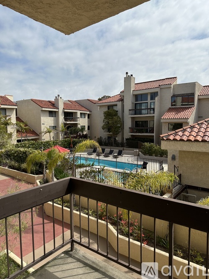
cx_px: 104
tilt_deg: -6.5
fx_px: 193
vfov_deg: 71.6
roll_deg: +0.0
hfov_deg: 56.8
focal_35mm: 24
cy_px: 140
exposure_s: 1/7576
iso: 80
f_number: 1.78
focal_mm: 6.86
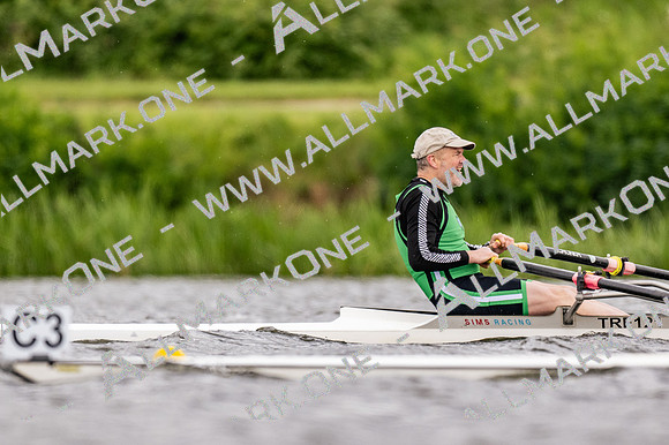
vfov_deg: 1.5
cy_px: 222
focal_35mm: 900
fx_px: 16715
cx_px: 334
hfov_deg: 2.3
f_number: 4
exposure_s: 1/2500
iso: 800
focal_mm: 600
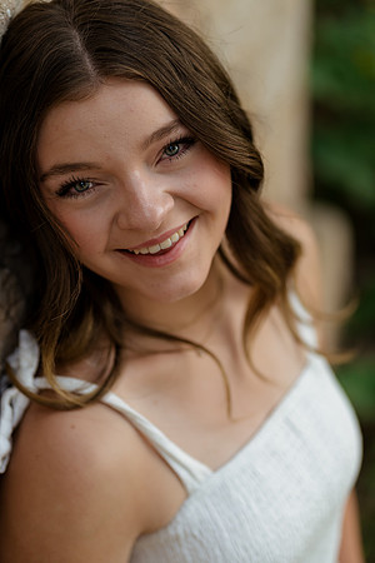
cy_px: 282
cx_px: 188
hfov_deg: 16.1
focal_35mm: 85
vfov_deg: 23.9
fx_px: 1328
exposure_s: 1/320
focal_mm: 85
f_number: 2.5
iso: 400
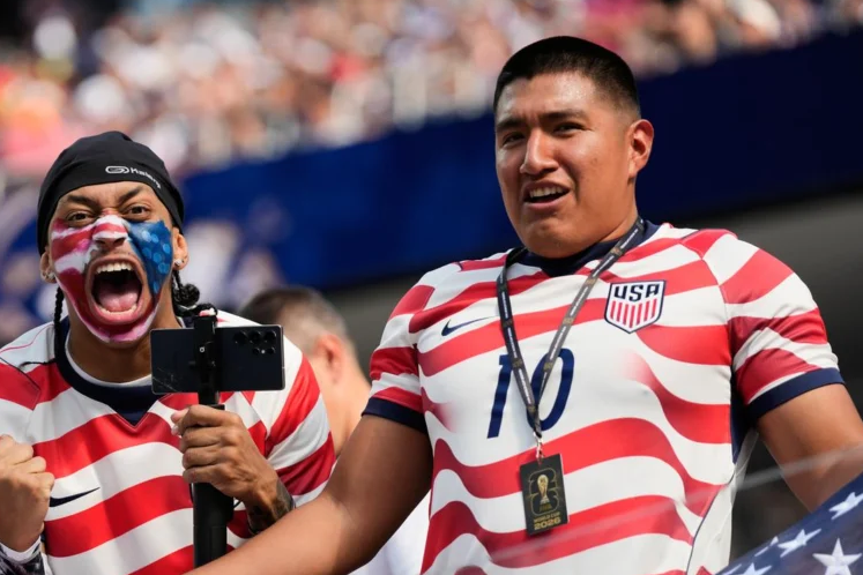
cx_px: 174
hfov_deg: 8.7
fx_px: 5657
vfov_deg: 5.8
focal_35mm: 236
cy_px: 353
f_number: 2.8
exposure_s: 1/1250
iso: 200
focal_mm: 147
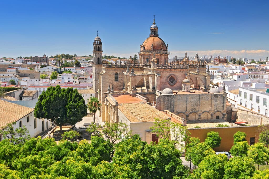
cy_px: 90
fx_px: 269
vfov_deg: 36.8
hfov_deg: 53.2
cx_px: 134
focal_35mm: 36
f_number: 8
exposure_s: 1/160
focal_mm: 24
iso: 200
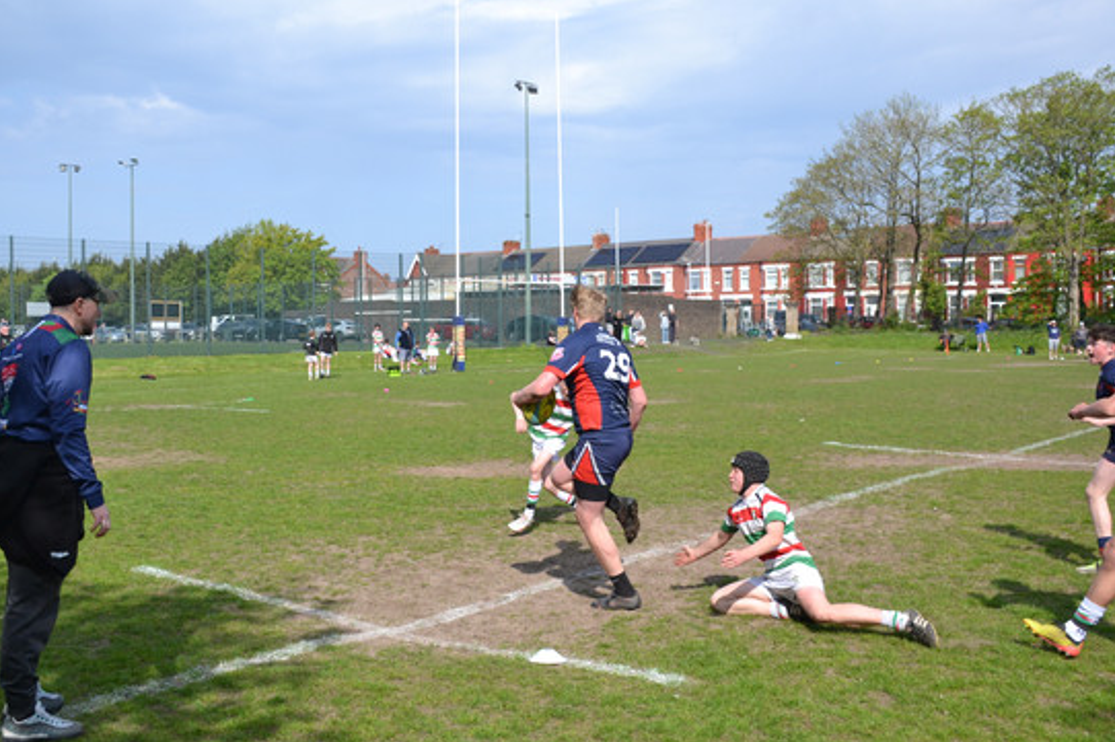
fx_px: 1207
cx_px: 523
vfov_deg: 34.2
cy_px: 334
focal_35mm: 39
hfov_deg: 49.5
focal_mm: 22
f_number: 6.3
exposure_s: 1/1600
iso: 400
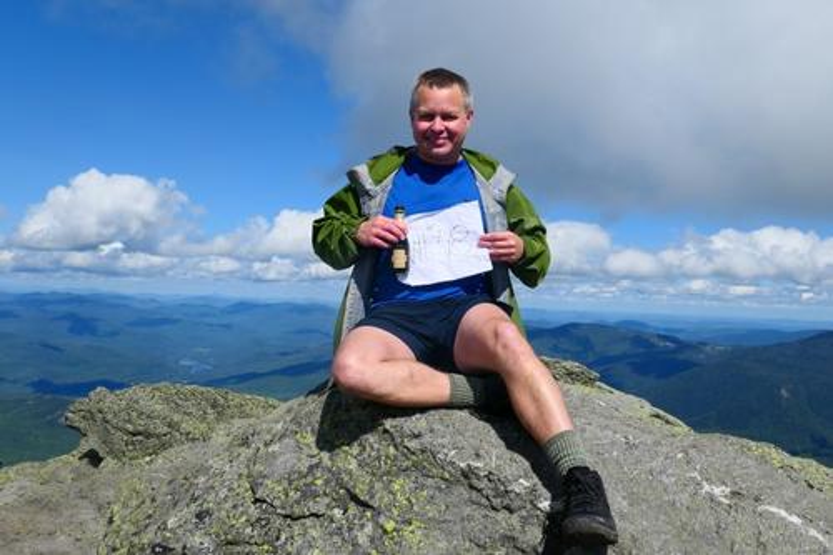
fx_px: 810
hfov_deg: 54.5
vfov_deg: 37.8
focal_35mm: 35
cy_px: 278
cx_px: 416
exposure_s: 1/1600
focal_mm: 12.8
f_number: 5
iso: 125
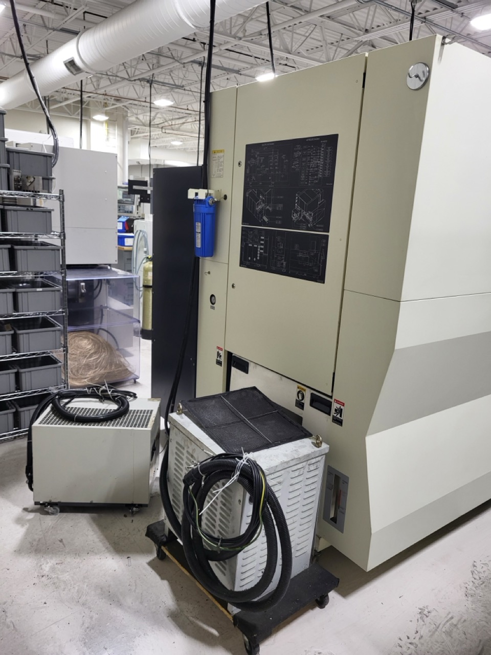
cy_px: 328
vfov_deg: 67.3
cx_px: 246
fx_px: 492
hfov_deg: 53.1
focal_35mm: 26
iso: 250
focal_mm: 5.4
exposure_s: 1/120
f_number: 1.8
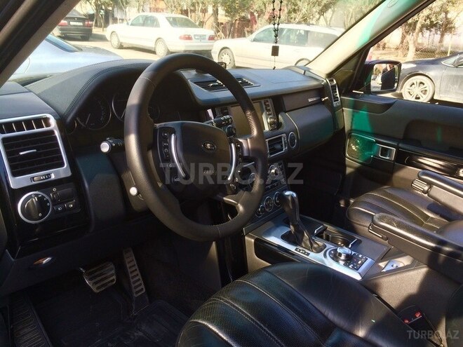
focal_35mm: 29
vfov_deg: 48.2
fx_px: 388
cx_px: 232
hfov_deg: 61.7
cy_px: 174
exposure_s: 1/293
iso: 32
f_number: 2.2
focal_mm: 4.15
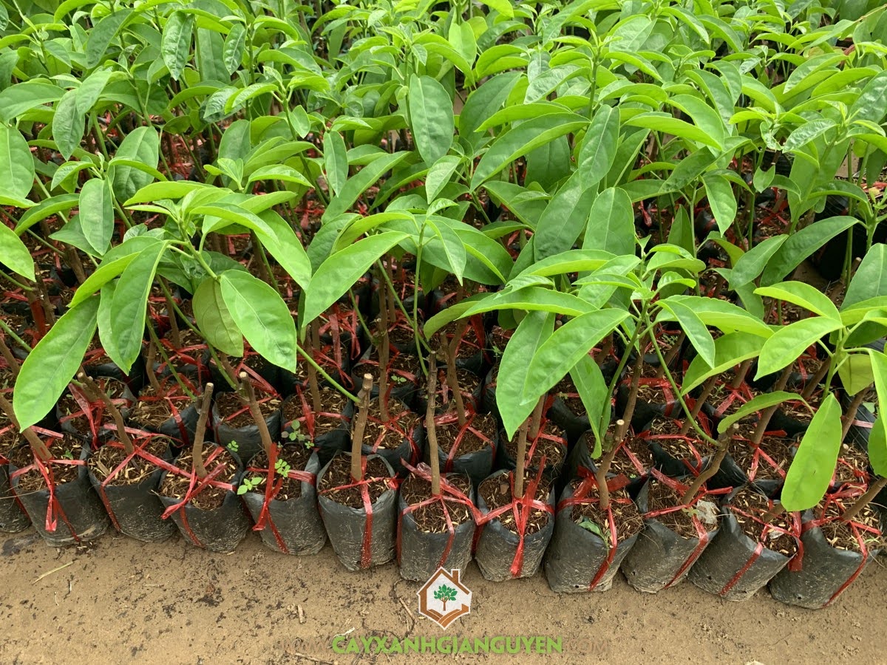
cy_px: 332
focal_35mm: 26
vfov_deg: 53.1
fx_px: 666
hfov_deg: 67.3
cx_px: 444
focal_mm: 4.2
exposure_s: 1/121
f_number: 1.8
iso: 64
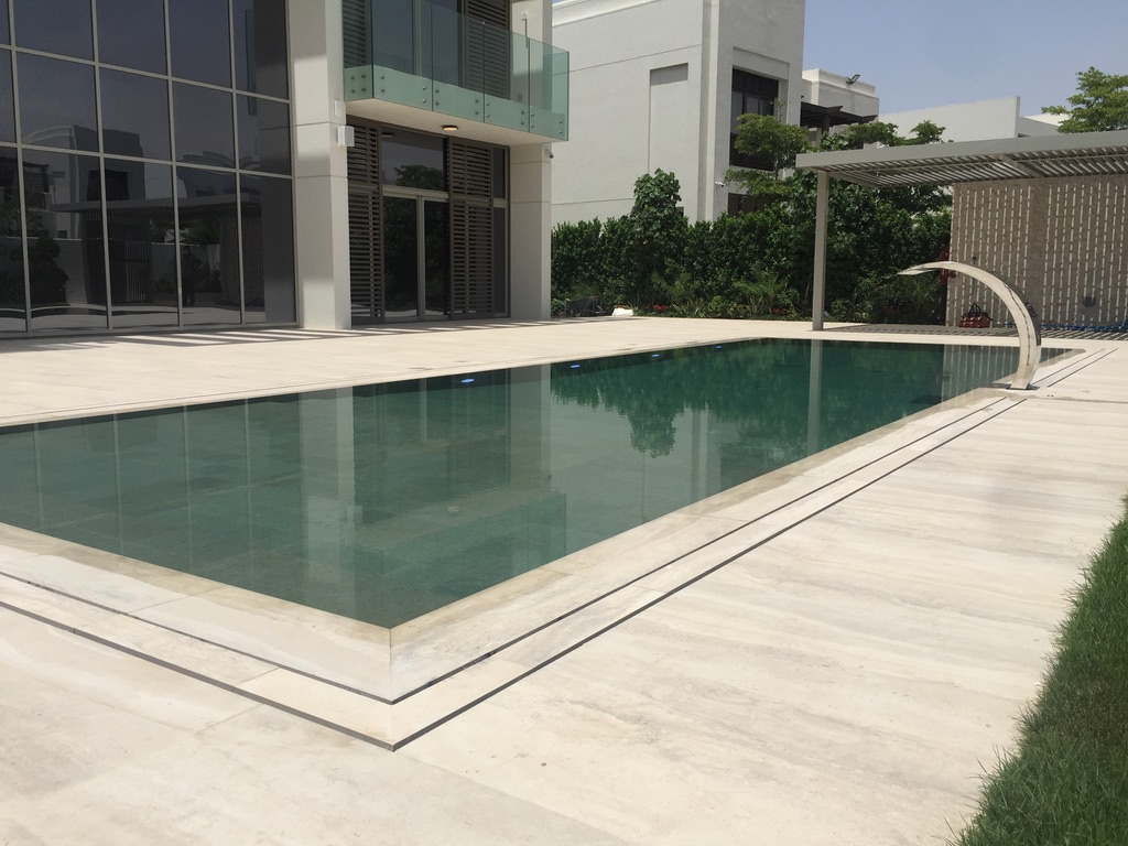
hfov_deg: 61.7
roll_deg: -2.3
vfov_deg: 48.2
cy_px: 423
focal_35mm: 29
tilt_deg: -6.9
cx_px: 564
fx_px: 945
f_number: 2.2
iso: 32
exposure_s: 1/3968
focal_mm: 4.15
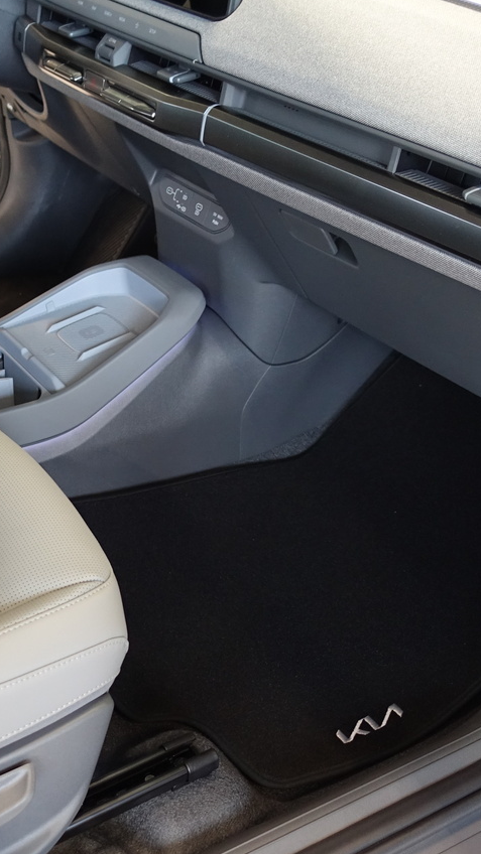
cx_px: 108
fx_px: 1088
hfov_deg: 24.6
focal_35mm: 48
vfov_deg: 42.8
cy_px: 488
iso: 500
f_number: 1.8
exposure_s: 1/30
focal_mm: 8.8
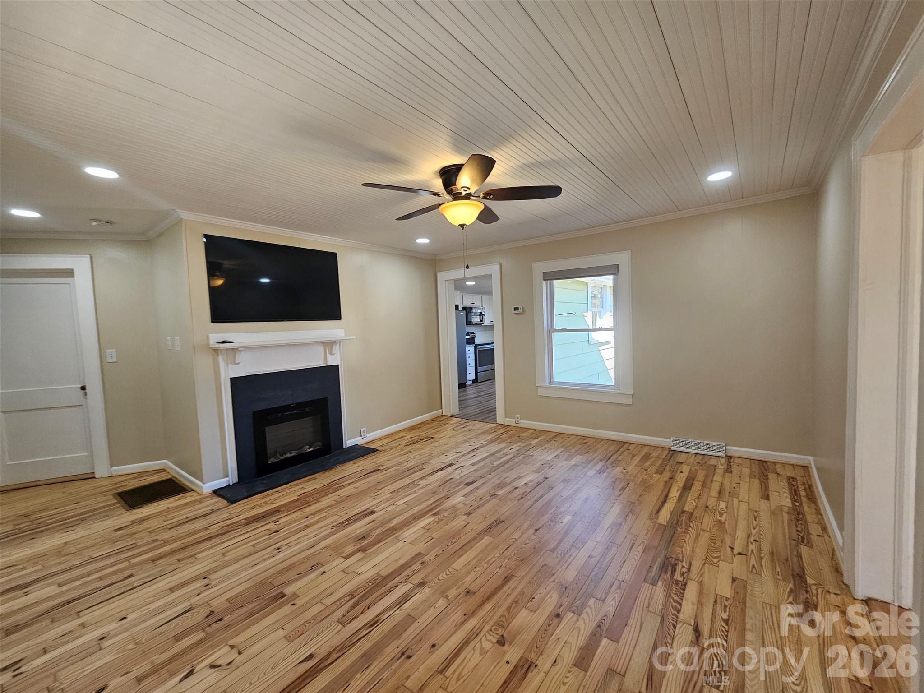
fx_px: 347
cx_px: 462
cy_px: 346
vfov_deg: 89.9
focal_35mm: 13
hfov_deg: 106.2
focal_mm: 2.2
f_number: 2.2
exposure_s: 1/60
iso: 100
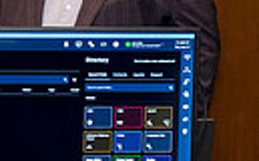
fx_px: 1035
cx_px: -153
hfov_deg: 13.3
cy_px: 69
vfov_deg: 8.9
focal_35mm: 147
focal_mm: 32
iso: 2800
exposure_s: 1/125
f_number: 5
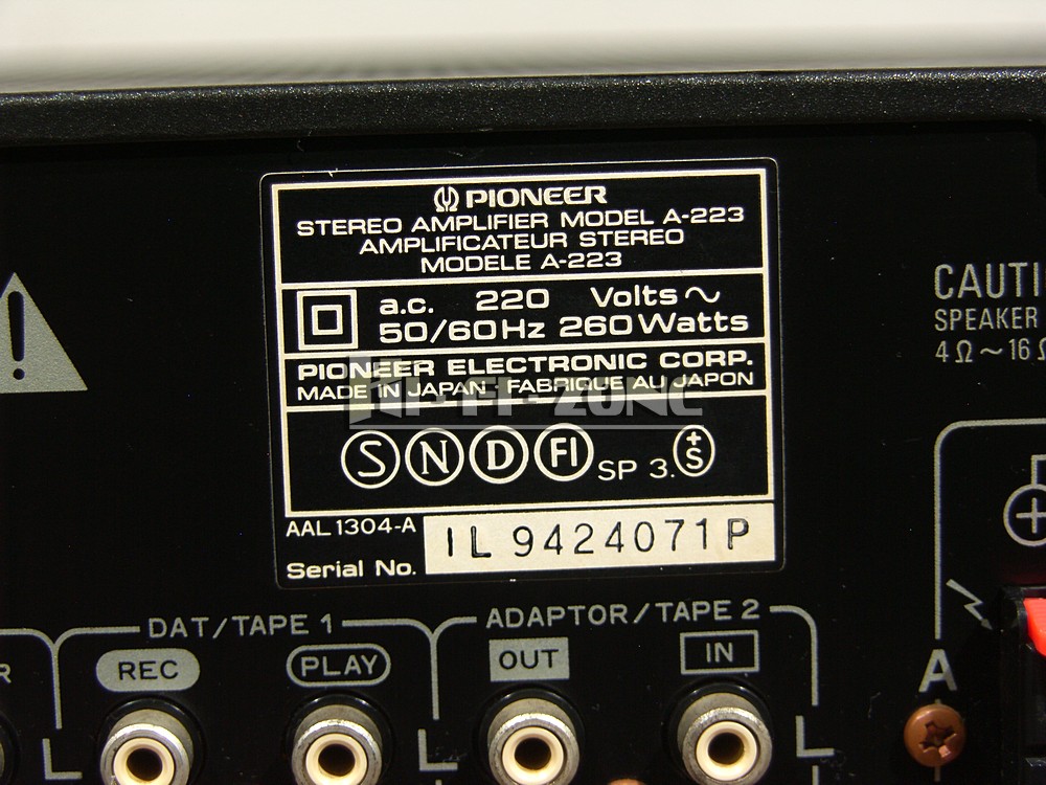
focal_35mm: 100
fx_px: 3022
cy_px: 392
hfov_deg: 19.6
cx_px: 523
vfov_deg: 14.8
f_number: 3.5
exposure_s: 1/100
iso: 50
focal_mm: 25.7
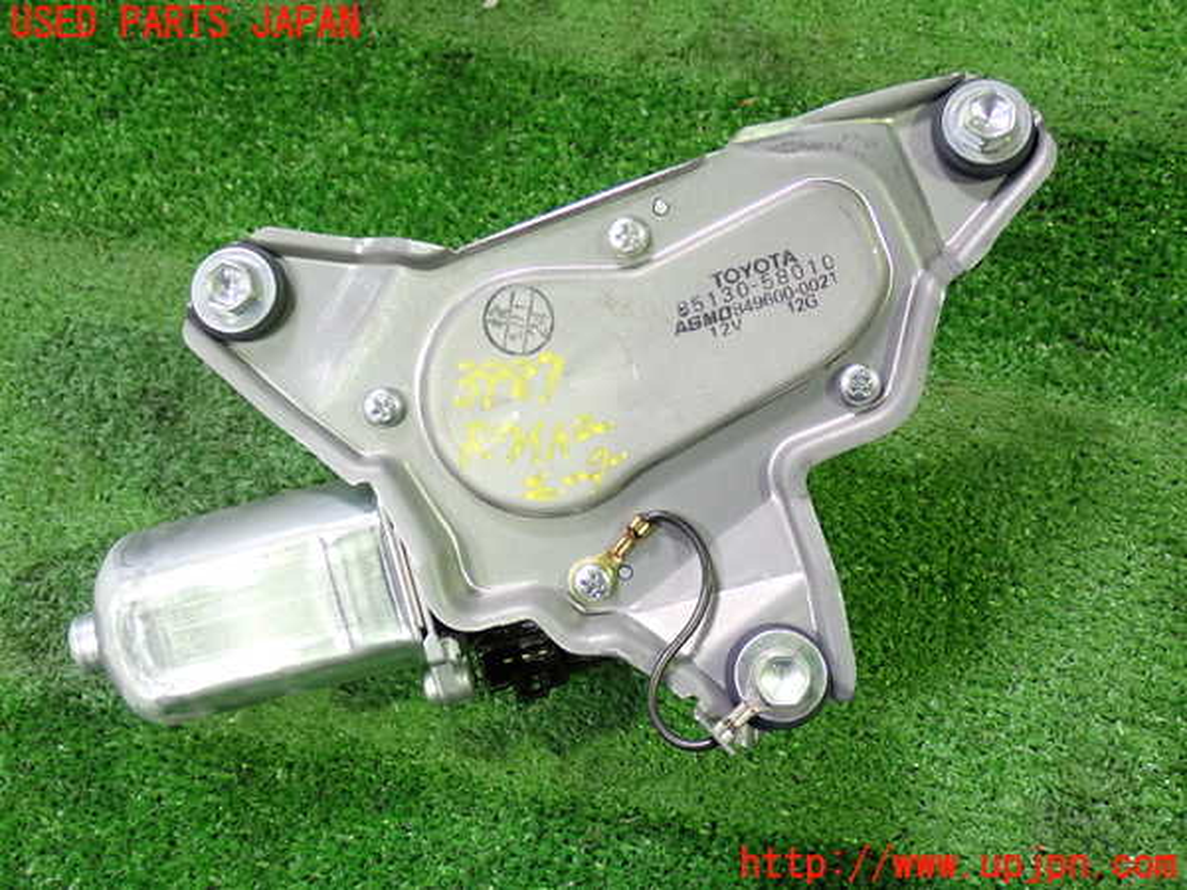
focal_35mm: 41
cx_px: 594
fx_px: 1406
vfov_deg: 35.1
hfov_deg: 45.8
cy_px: 445
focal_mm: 7.31
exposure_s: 1/40
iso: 500
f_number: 2.8
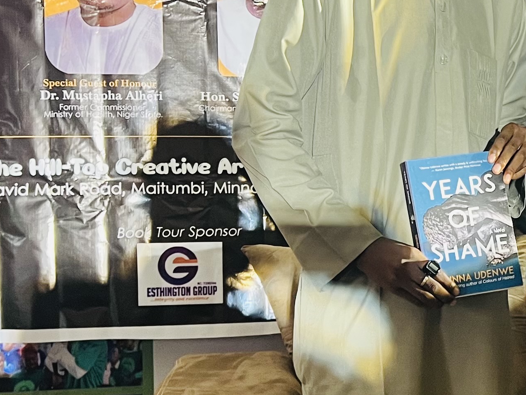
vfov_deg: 18.0
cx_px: 595
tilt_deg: -2.0
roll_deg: -1.2
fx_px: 1246
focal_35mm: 82
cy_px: 217
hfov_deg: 22.4
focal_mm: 5.7
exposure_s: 1/72
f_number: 1.5
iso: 125
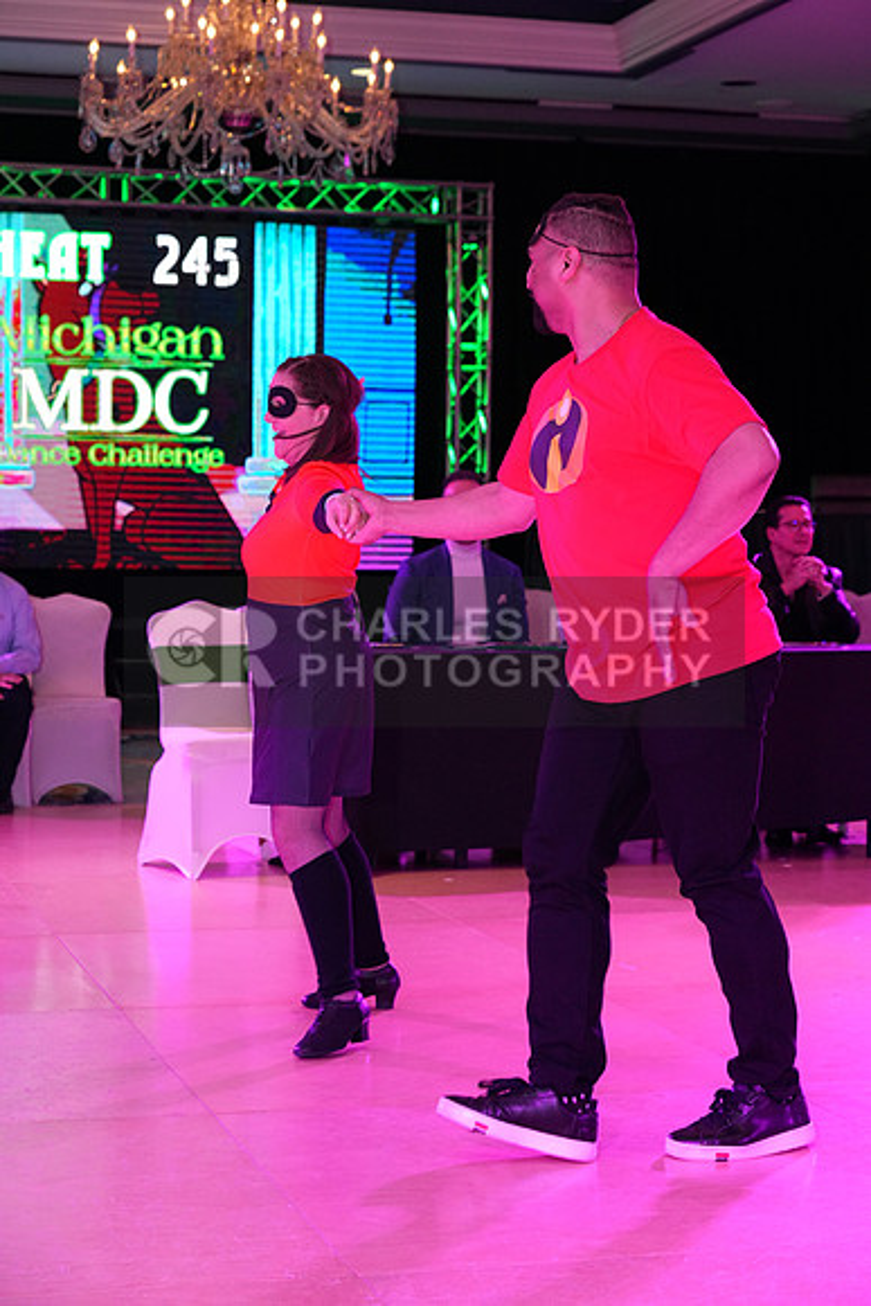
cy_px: 653
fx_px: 2539
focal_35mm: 70
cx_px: 436
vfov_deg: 28.8
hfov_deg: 19.5
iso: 2500
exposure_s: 1/250
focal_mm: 70
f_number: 5.6
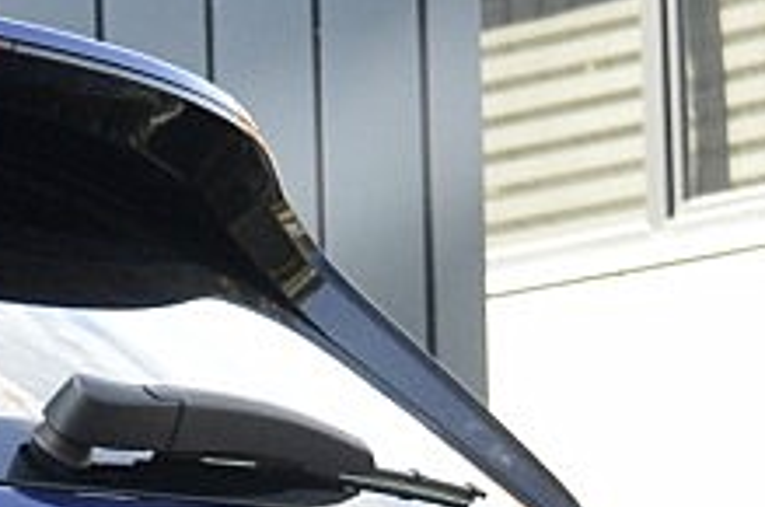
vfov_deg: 4.3
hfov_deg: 6.2
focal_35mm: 312
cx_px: -1408
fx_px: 6616
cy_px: 1035
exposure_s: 1/100
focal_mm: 28
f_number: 9
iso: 400
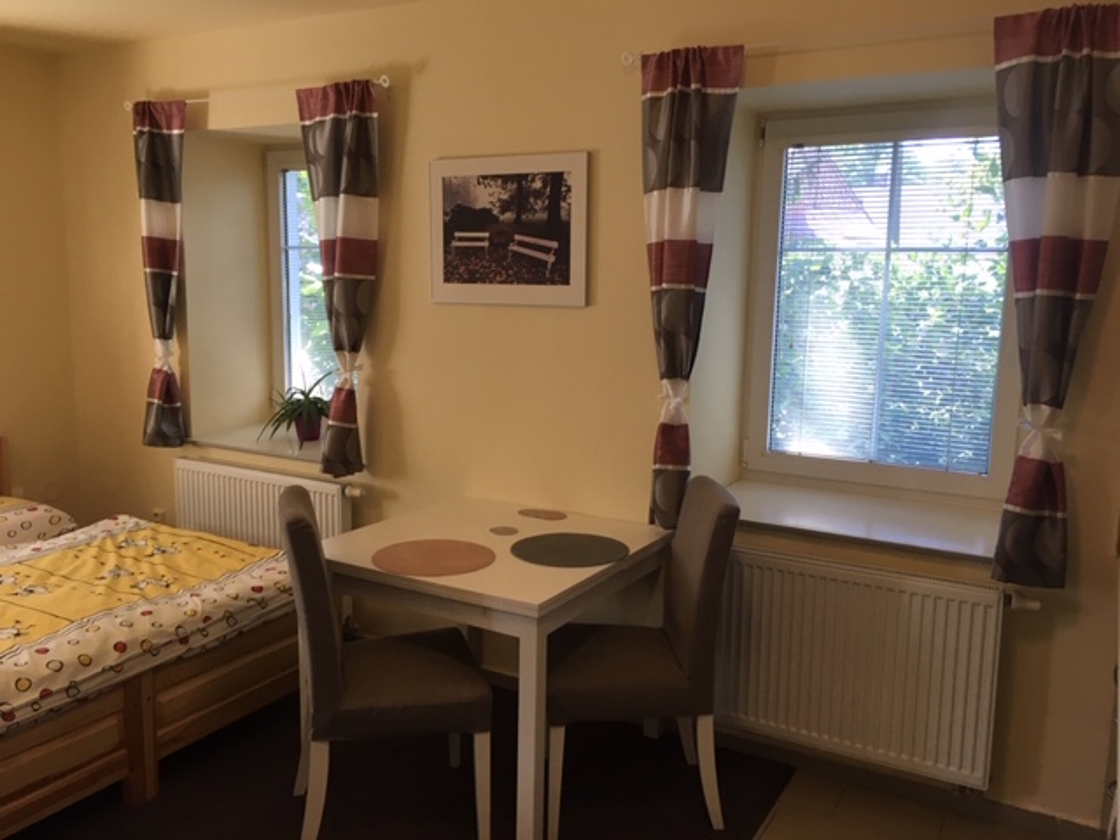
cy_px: 420
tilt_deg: -11.0
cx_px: 560
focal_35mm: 29
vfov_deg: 48.2
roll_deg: -1.4
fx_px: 938
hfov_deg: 61.7
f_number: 2.2
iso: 32
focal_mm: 4.15
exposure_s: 1/33
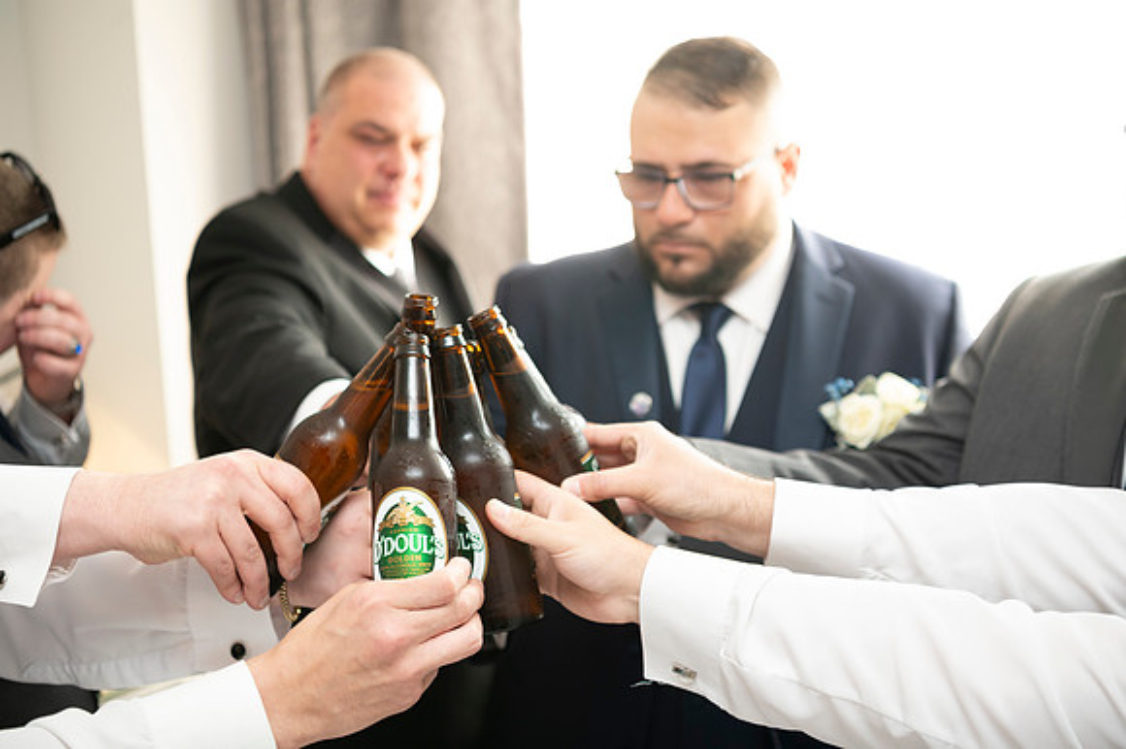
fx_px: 1438
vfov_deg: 29.2
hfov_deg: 42.8
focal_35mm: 46
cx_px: 563
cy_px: 374
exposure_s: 1/100
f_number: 2.8
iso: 800
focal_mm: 46
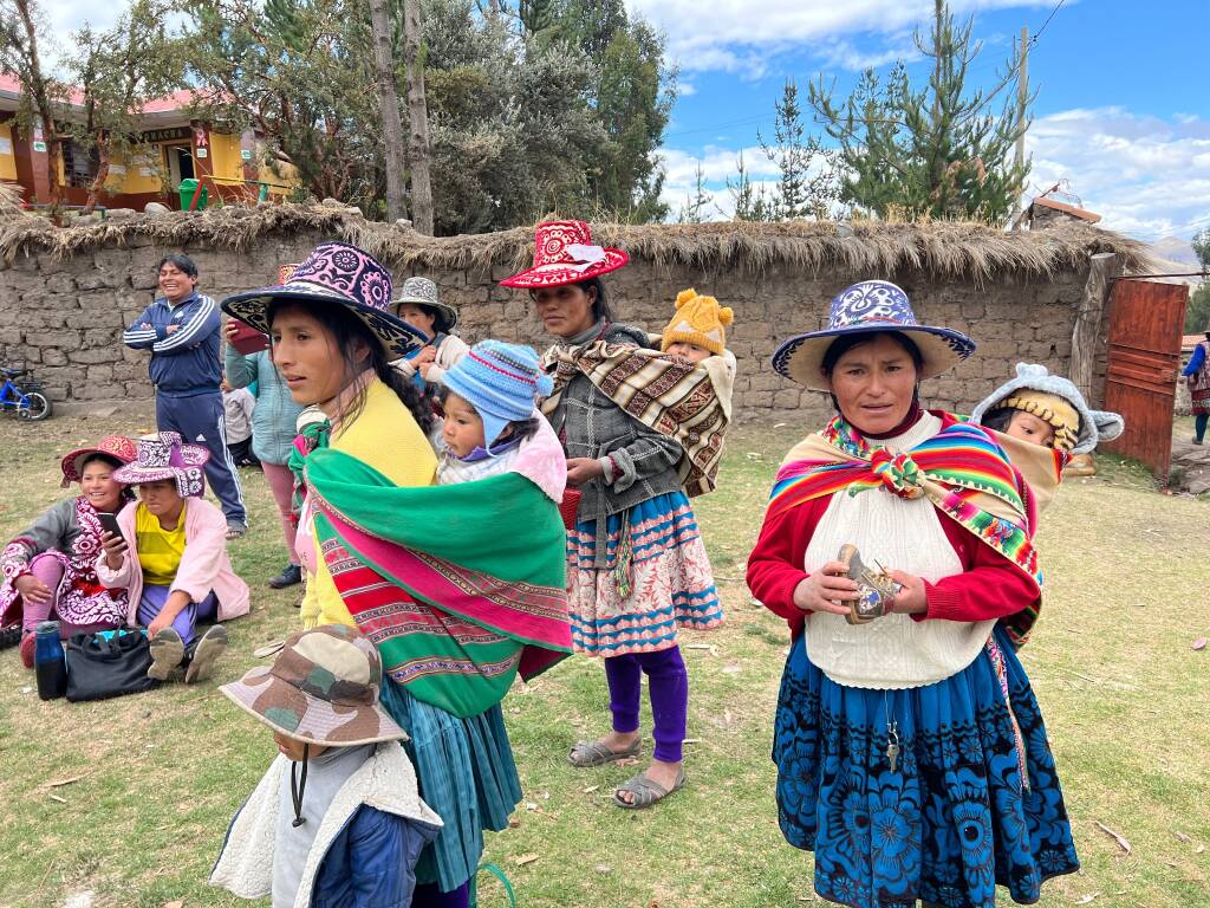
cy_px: 454
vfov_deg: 53.1
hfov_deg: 67.3
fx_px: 909
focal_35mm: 26
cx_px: 605
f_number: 1.5
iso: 50
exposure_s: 1/650
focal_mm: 5.7
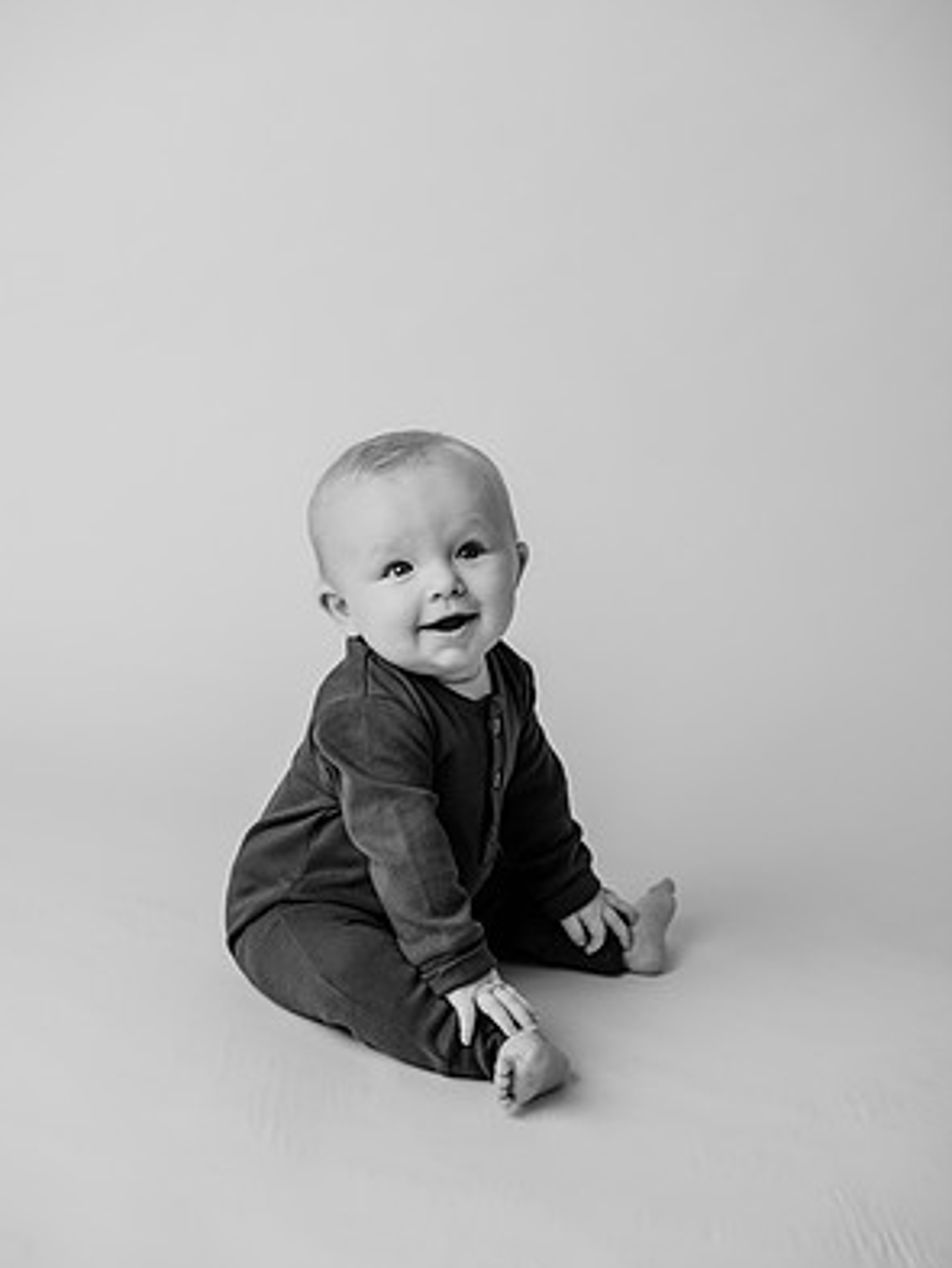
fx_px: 2016
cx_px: 471
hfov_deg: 26.6
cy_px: 642
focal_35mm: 55
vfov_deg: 34.9
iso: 100
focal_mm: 50
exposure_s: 1/160
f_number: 2.8
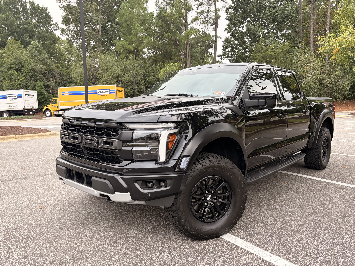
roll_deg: +1.0
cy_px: 130
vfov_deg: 51.3
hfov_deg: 65.3
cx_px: 182
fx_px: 277
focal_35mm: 27
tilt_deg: -6.0
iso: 40
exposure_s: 1/141
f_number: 1.6
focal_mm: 5.96
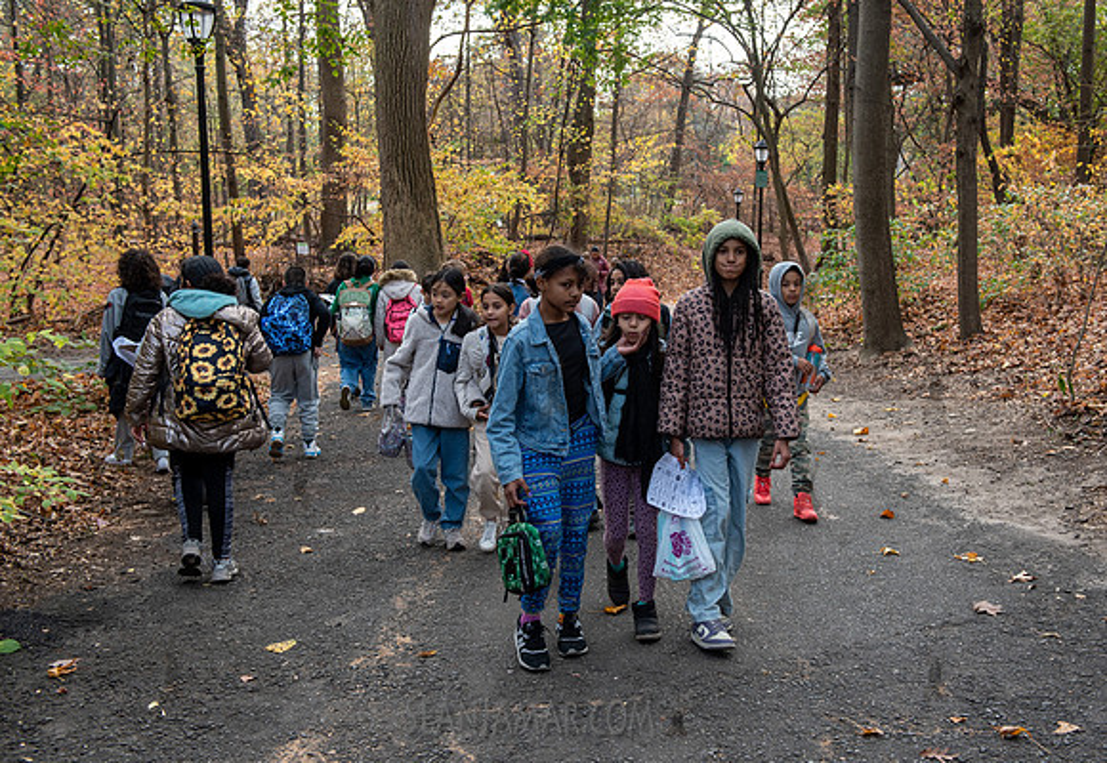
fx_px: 1295
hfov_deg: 46.2
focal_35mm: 42
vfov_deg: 32.8
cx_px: 613
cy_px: 353
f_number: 4.5
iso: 400
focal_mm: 38
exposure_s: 1/200
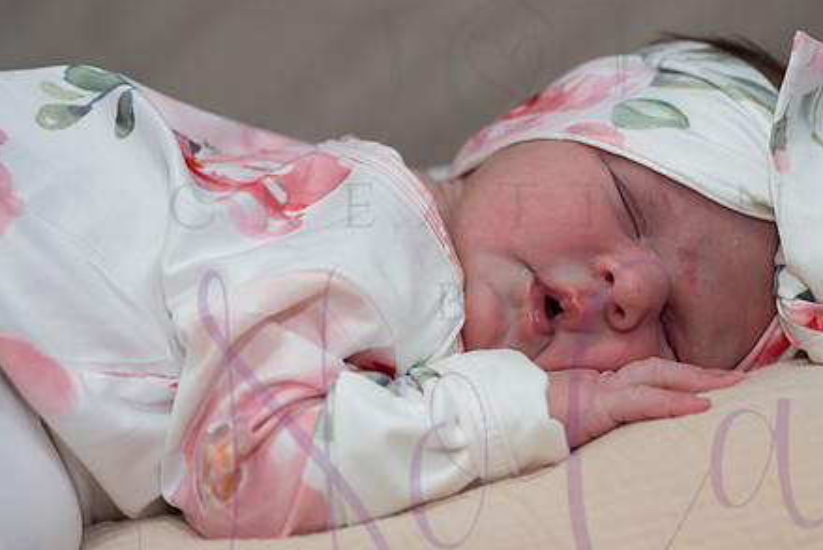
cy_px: 289
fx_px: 2584
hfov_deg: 18.1
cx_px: 500
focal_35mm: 113
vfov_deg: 12.1
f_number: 4
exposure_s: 1/320
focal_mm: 82
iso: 800
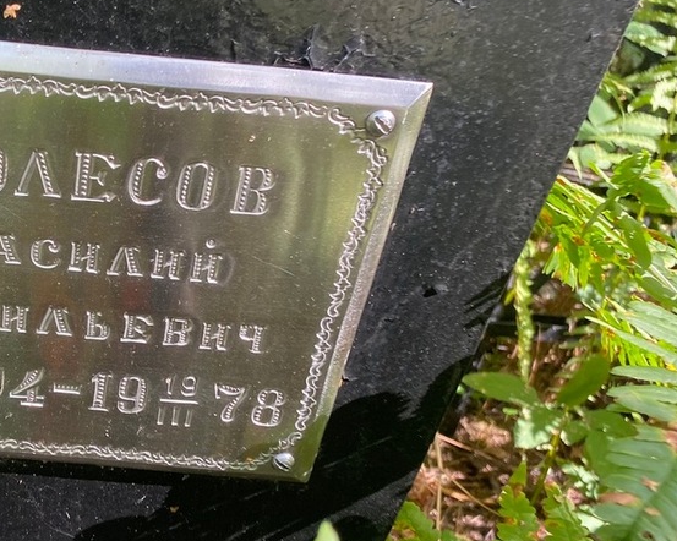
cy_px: 295
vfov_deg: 32.1
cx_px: 78
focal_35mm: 47
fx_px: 941
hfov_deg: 37.2
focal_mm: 4.25
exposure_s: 1/121
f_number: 1.8
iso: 125
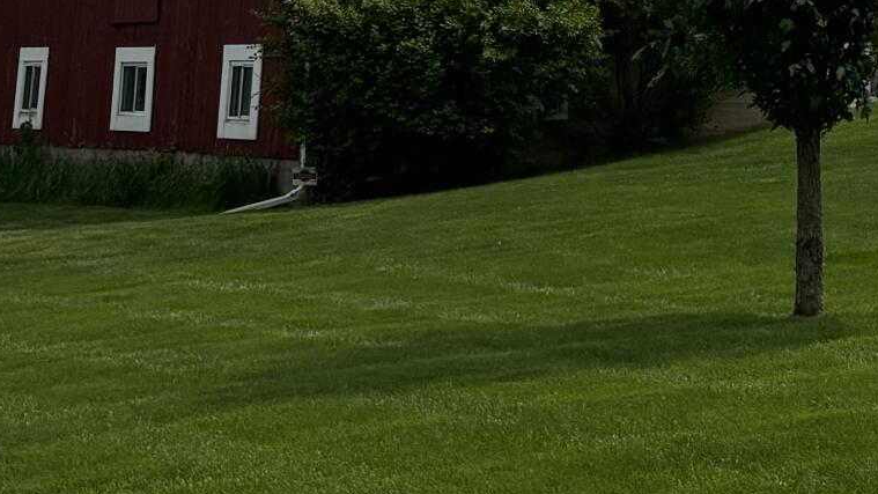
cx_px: 943
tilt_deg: +15.7
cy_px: -737
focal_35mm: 112
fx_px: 2608
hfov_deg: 18.5
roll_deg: +0.9
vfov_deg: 9.5
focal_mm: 5.96
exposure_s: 1/12195
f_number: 1.6
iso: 50
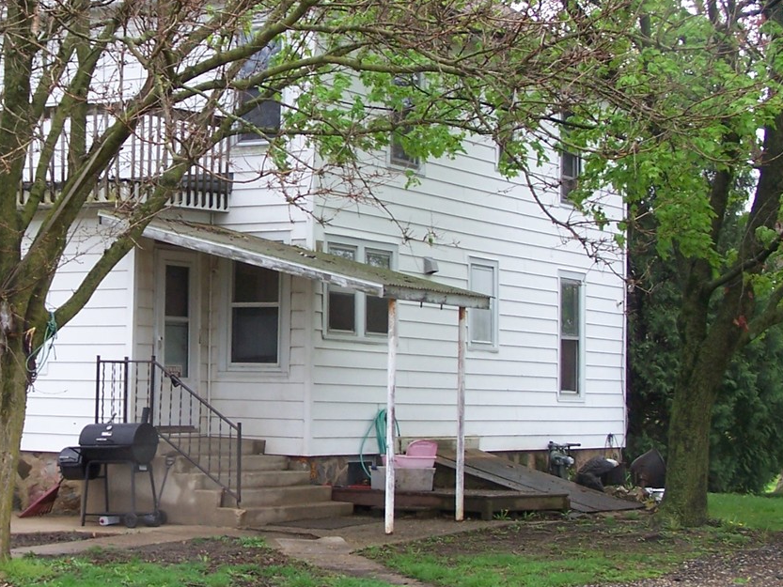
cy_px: 209
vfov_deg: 17.7
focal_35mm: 83
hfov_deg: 23.3
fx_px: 1878
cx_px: 206
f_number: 3
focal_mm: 8
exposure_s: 1/80
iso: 80
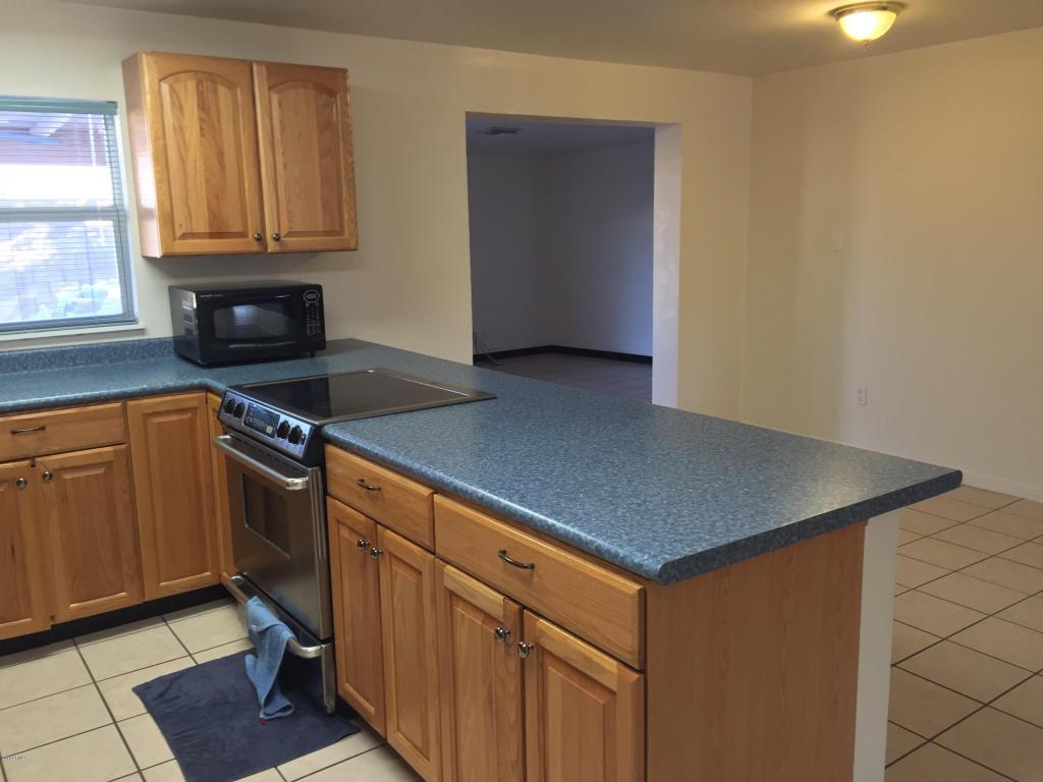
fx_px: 874
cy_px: 391
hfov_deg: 61.7
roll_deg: +1.0
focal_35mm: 29
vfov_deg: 48.2
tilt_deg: -11.4
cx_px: 522
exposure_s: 1/30
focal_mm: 4.15
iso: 100
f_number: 2.2
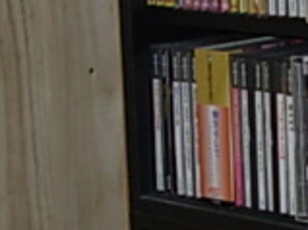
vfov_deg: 7.7
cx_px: 378
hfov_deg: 10.2
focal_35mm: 191
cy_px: 209
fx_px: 1698
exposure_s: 1/32
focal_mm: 6.3
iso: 50
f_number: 2.9
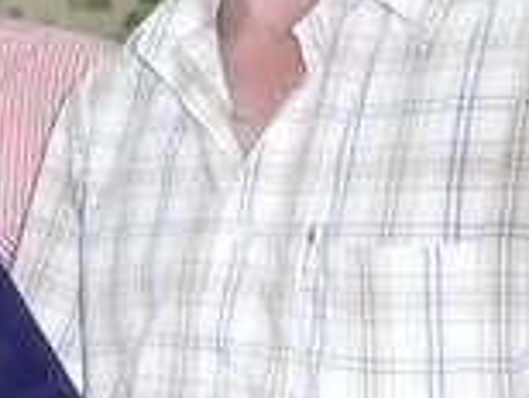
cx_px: -835
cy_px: 31
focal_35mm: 145
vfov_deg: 10.2
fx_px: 2219
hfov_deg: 11.0
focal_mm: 4.6
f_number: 3.3
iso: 320
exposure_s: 1/30
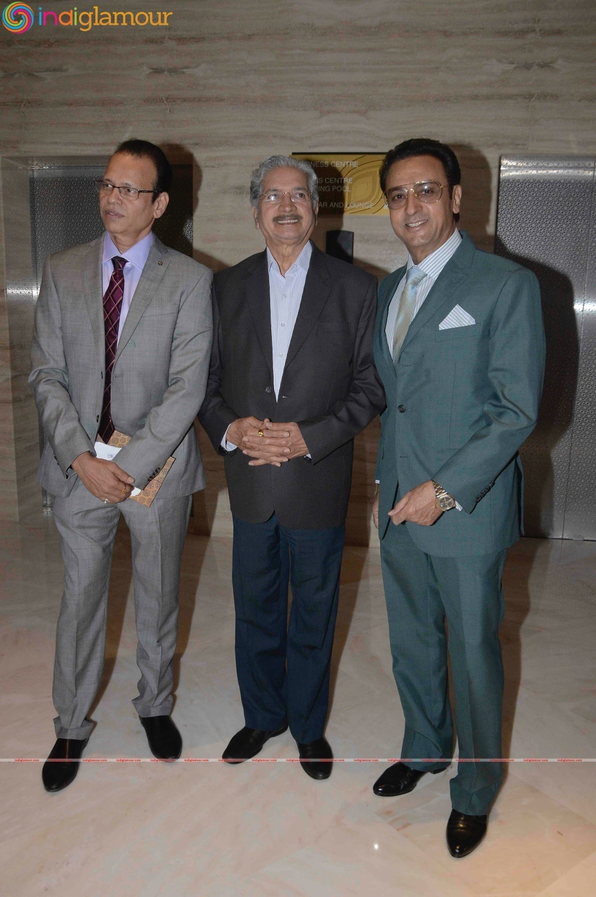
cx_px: 298
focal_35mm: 32
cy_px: 448
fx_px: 784
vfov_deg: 59.5
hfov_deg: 41.6
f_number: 8
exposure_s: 1/160
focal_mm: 21
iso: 800
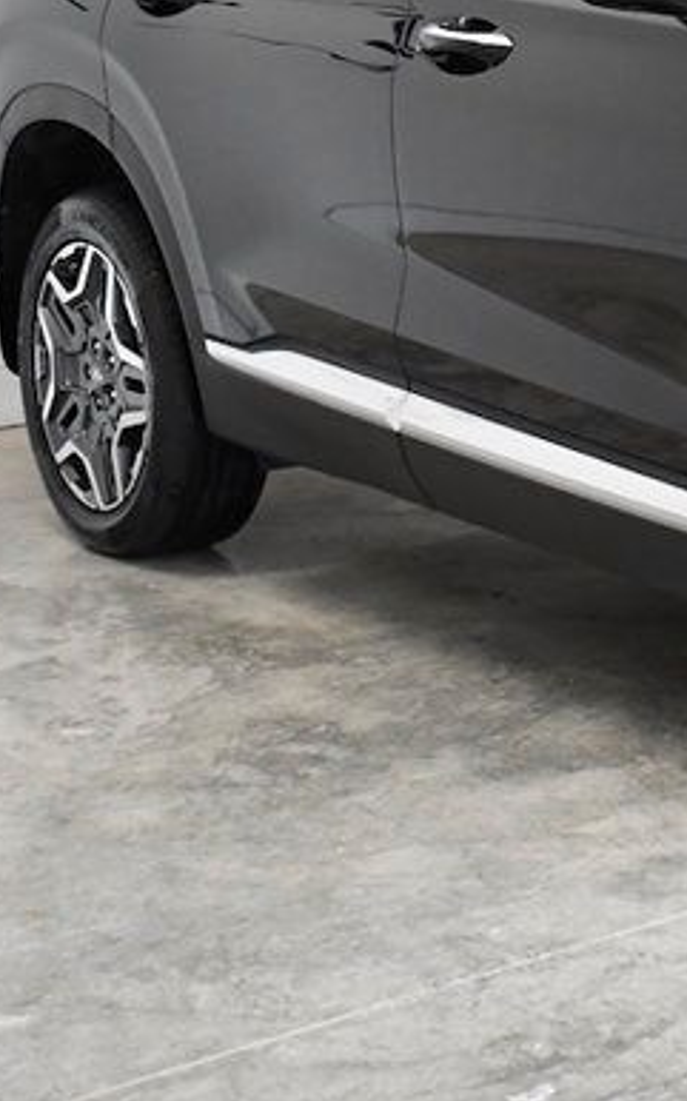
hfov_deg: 13.2
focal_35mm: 92
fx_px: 2758
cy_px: 238
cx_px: 1120
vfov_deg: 22.3
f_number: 4.5
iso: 2500
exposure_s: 1/1000
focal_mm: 23
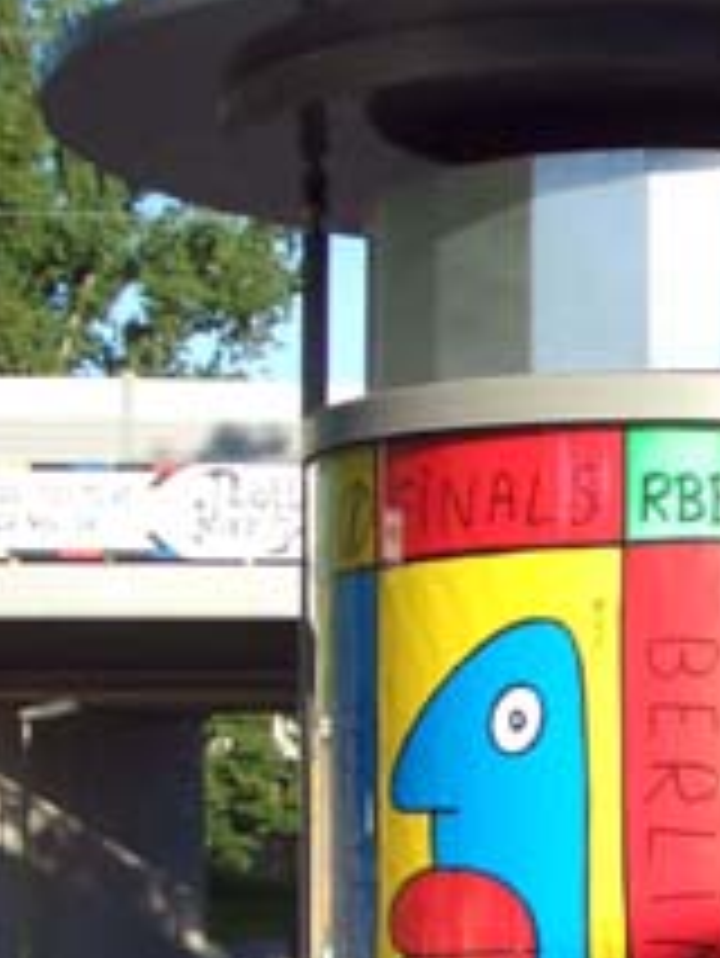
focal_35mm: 106
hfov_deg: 12.9
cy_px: 839
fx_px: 2937
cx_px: 1197
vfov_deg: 18.3
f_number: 2.8
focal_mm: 6.8
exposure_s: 1/500
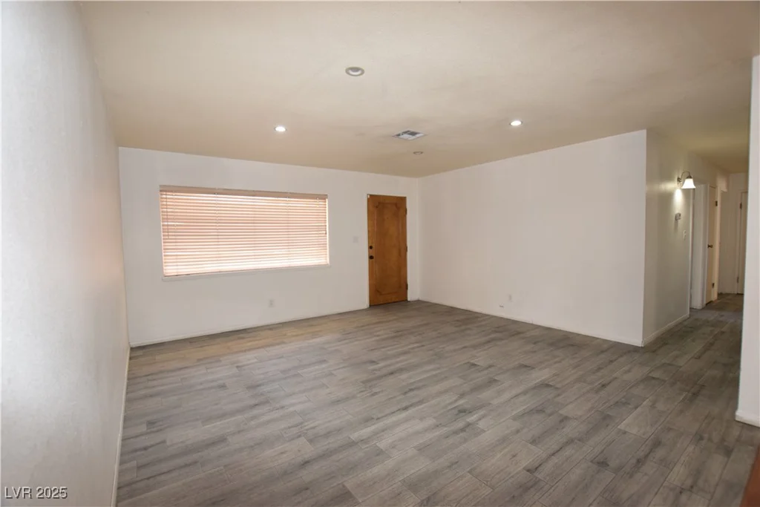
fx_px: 317
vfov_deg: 77.3
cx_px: 380
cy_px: 254
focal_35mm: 15
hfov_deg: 100.4
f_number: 5
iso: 800
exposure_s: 1/100
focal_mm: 10
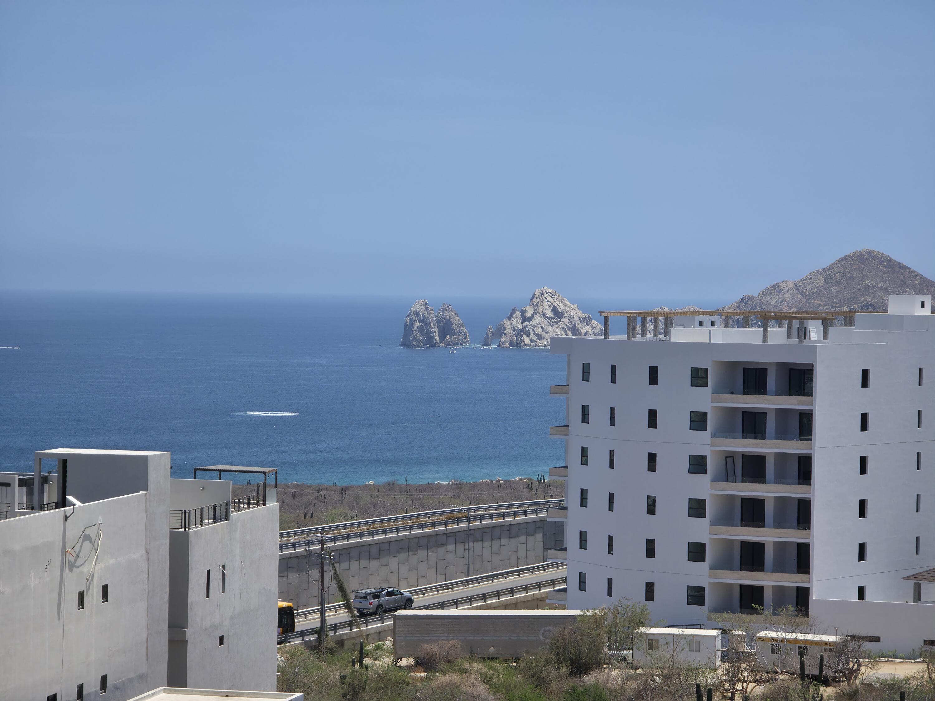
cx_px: 468
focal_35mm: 115
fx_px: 3106
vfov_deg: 12.9
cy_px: 350
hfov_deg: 17.1
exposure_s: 1/1058
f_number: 3.4
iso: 32
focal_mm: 18.6
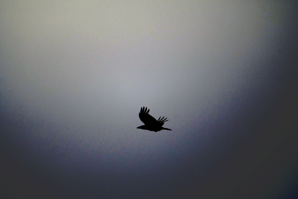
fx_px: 7449
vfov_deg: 1.5
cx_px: 149
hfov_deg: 2.3
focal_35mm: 900
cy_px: 100
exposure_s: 1/1000
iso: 800
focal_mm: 600
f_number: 6.3
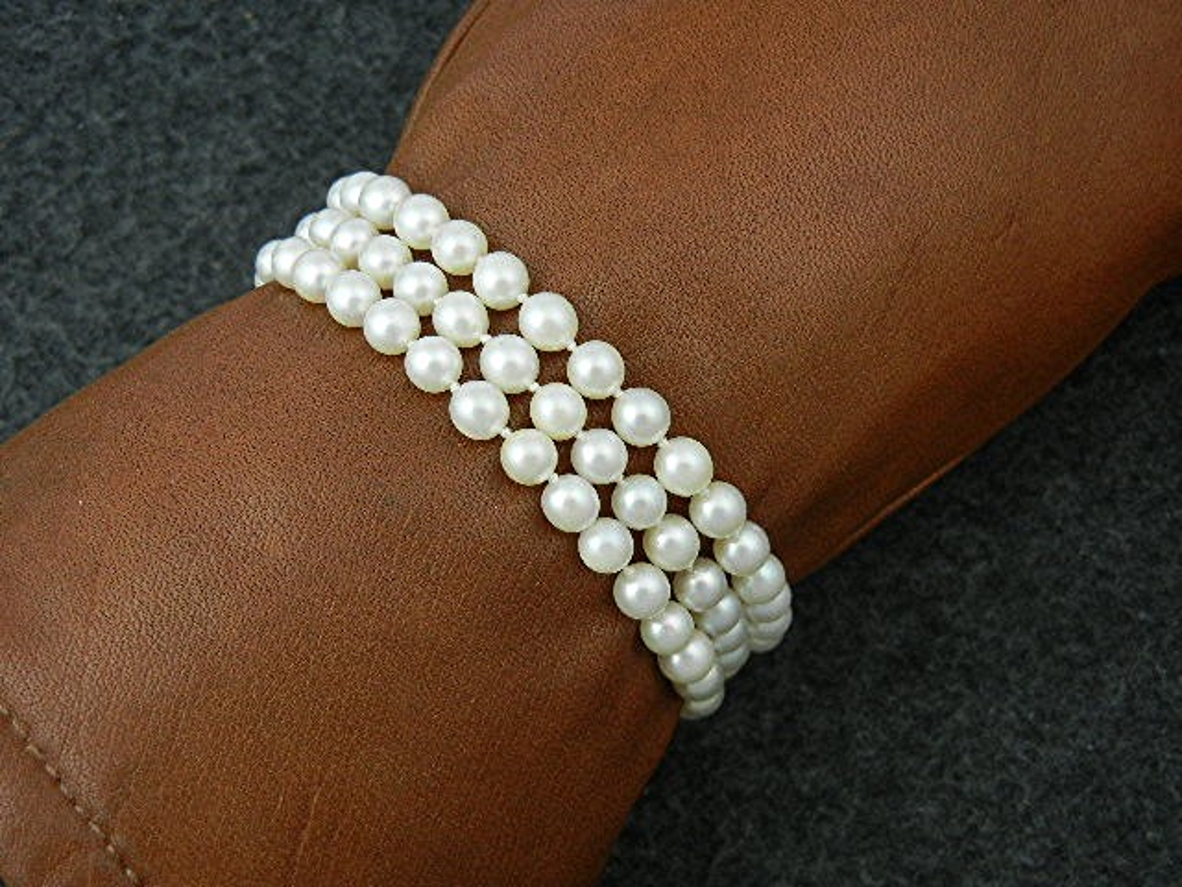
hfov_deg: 32.7
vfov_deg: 24.8
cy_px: 444
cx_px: 591
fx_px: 2015
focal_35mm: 59
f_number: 4
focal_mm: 10.6
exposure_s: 1/19.1
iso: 400
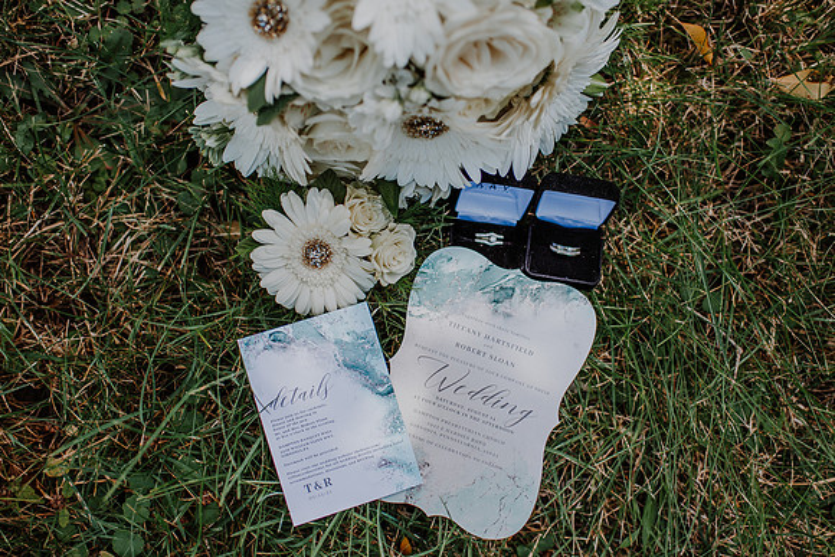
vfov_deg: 35.9
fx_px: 860
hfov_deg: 51.8
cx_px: 442
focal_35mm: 37
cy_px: 292
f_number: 2.5
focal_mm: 35
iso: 110
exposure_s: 1/2000
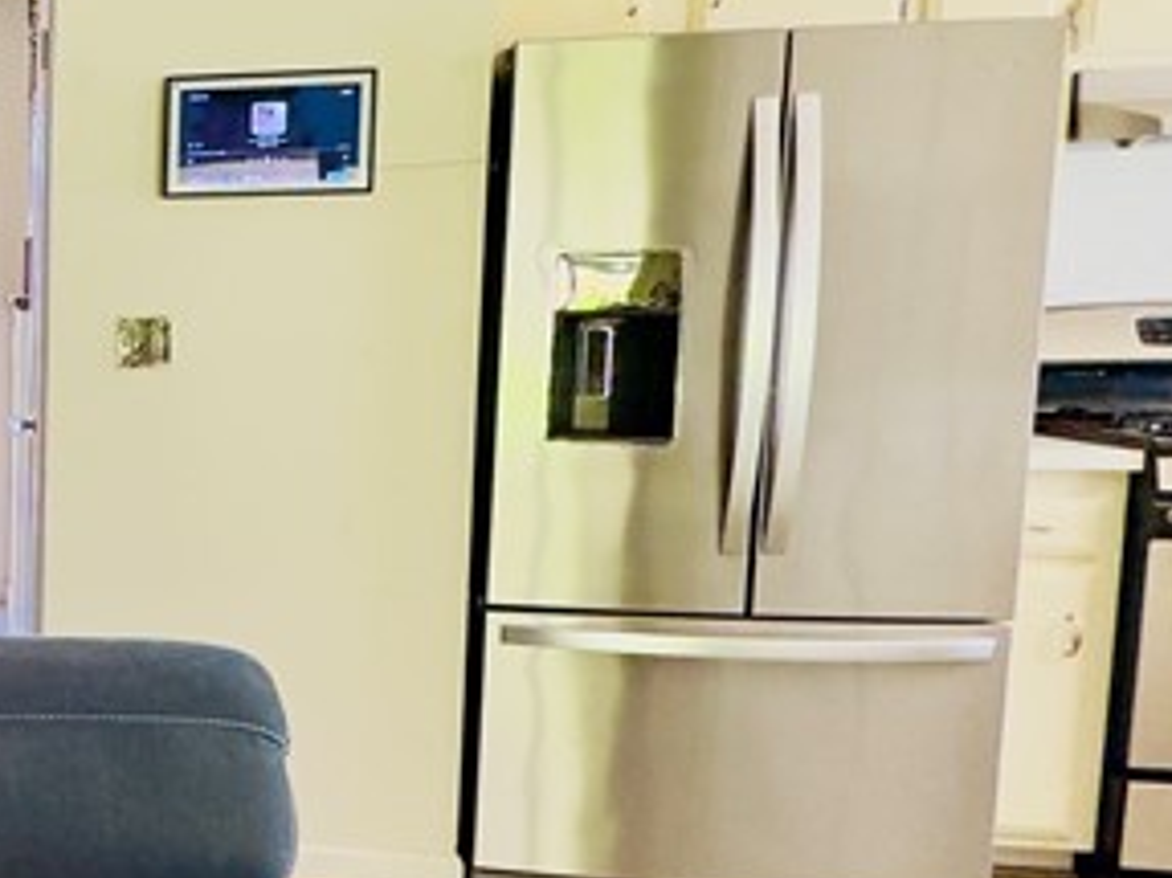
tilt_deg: -7.1
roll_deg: +1.0
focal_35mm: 50
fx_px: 1692
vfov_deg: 29.1
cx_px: -490
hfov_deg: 28.3
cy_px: 470
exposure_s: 1/60
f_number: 2.2
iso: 200
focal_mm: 2.22
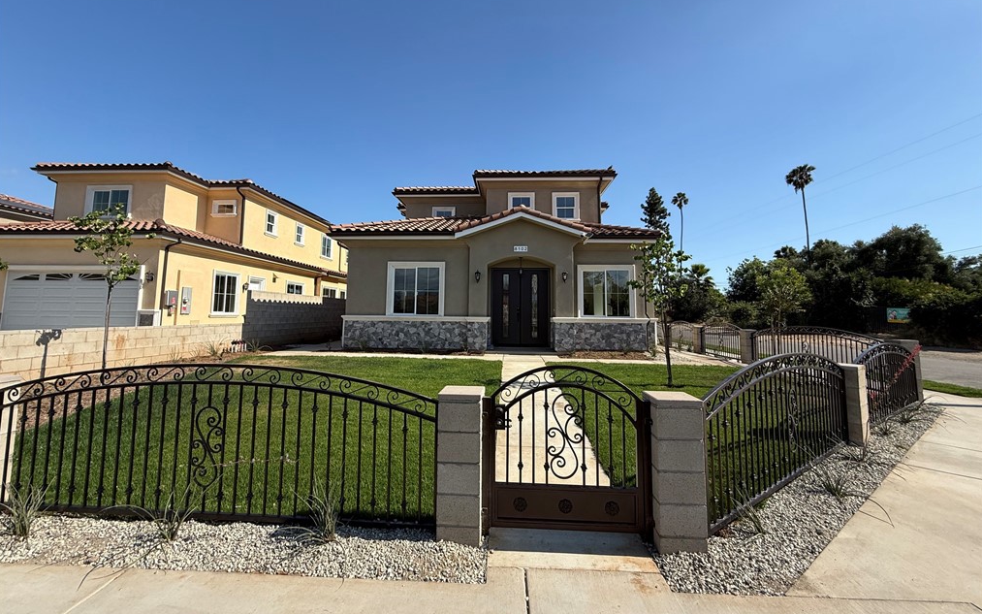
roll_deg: -0.7
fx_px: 401
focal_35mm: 15
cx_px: 491
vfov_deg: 74.6
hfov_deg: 101.5
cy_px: 280
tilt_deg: +5.5
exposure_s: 1/1464
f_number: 2.2
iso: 50
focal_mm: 2.22
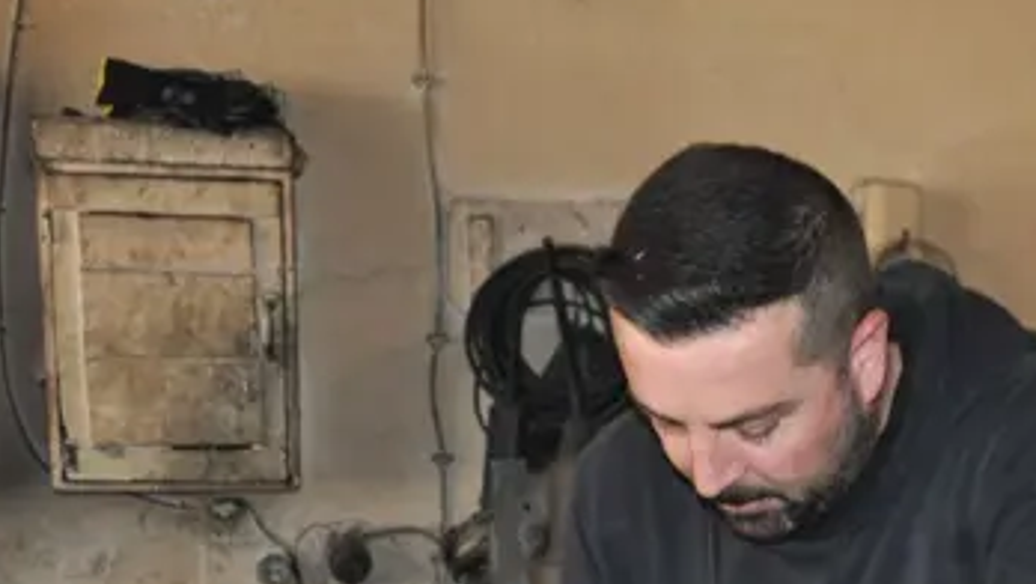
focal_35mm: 83
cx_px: 1209
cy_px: 664
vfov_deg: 14.2
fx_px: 2290
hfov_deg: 23.5
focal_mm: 21
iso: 800
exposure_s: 1/60
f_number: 3.8
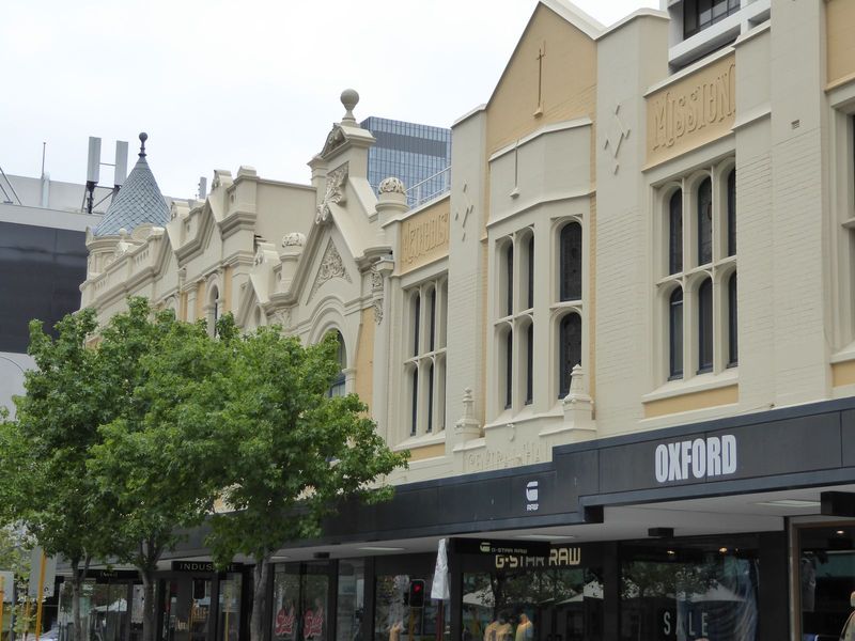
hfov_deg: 28.2
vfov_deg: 21.3
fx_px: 1704
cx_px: 428
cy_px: 320
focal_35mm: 69
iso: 160
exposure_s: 1/250
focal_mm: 11.7
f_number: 4.4
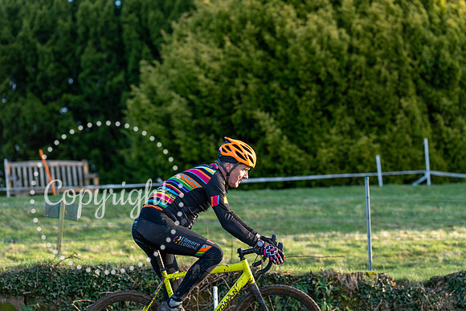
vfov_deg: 7.5
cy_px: 156
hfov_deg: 11.3
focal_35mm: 182
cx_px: 233
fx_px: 2356
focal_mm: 182
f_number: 4.5
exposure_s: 1/500
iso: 250
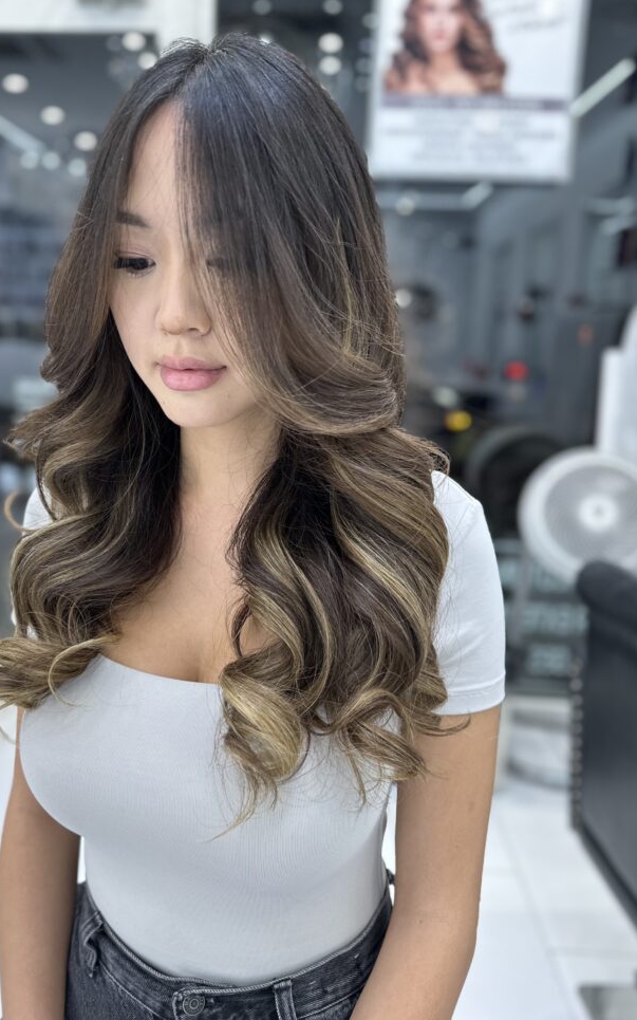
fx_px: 750
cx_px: 263
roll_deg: -1.9
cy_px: 487
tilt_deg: -11.5
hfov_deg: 45.8
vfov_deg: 68.4
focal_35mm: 27
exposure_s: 1/60
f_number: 1.78
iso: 160
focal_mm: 6.86
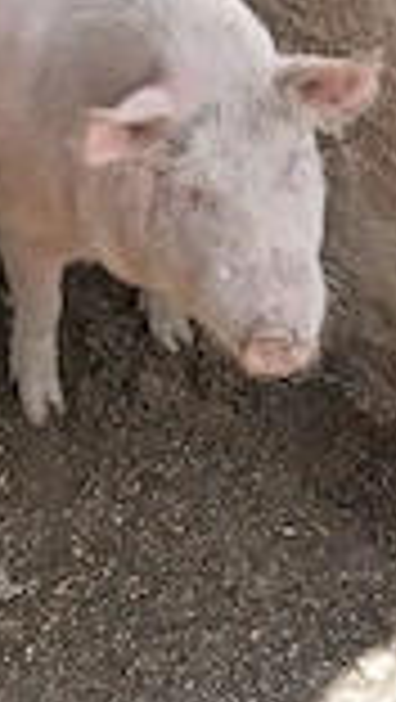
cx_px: 351
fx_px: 1304
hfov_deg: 17.0
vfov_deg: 29.4
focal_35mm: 70
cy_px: 140
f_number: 1.8
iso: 102
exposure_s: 1/256
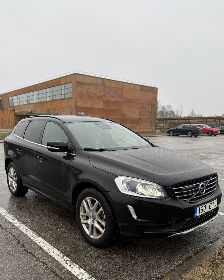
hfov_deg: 51.5
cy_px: 162
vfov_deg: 61.9
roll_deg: -0.6
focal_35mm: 28
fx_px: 232
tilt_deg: -8.2
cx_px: 109
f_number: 1.78
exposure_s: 1/514
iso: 80
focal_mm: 6.76
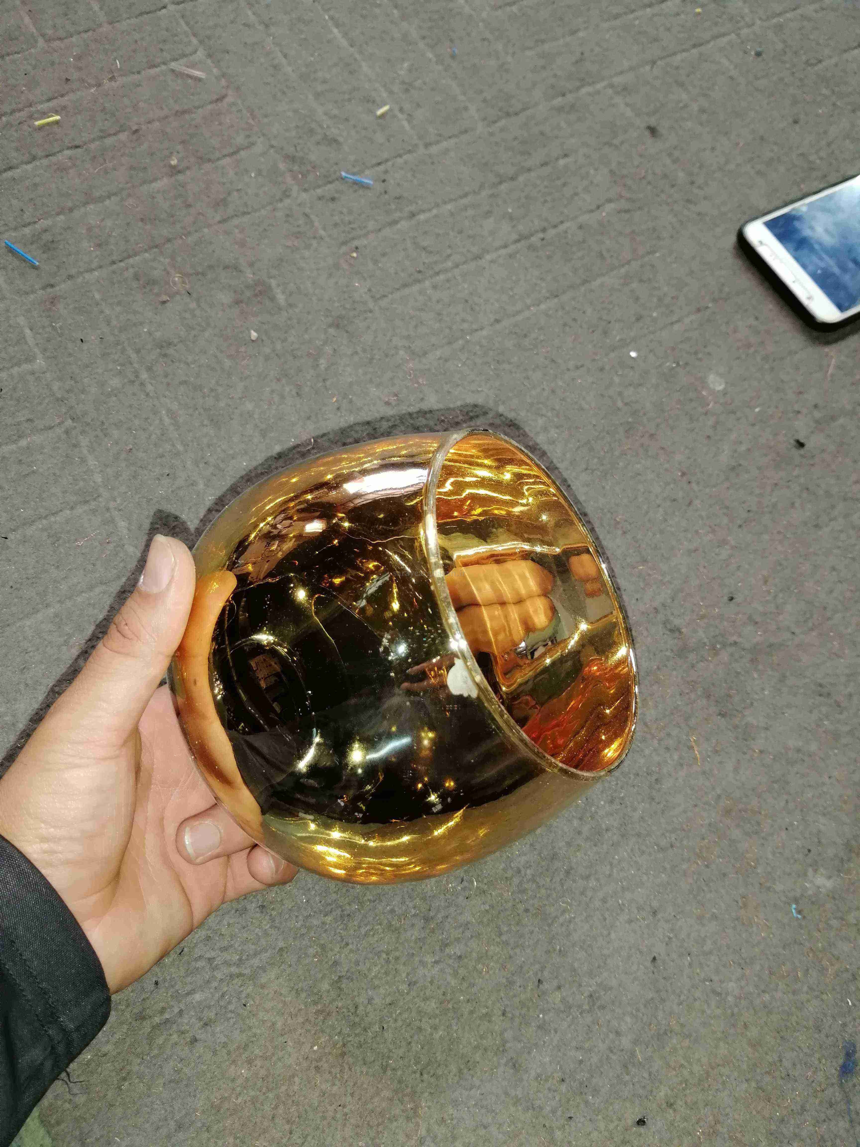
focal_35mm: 26
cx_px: 430
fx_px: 861
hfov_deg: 53.1
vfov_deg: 67.3
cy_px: 574
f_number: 1.8
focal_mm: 3.95
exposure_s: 1/33.3
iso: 125
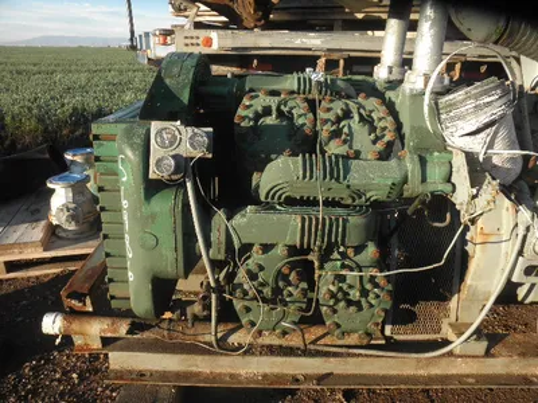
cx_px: 269
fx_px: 435
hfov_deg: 63.4
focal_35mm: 28
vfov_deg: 49.7
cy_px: 202
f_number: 3
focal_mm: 5
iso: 64
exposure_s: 1/250
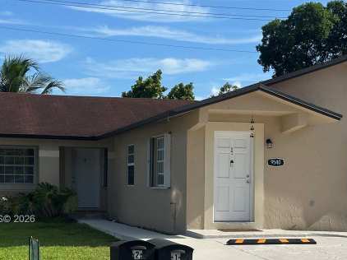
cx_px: 236
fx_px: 912
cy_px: 220
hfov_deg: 21.5
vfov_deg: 16.1
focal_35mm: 91
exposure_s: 1/5556
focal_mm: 6.86
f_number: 1.78
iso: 64
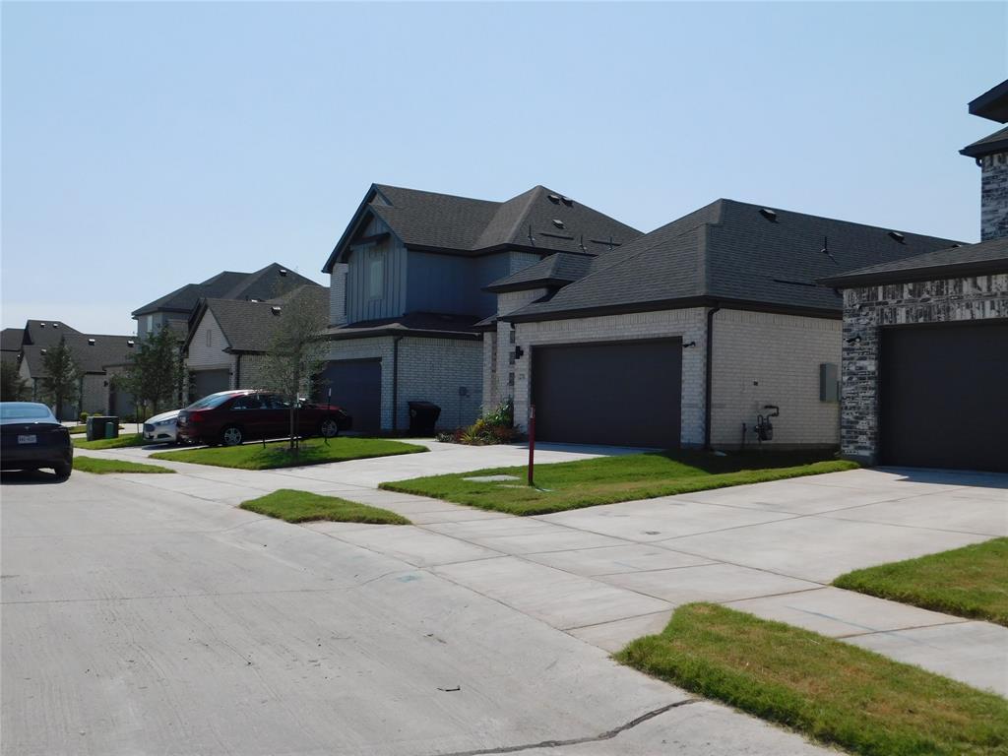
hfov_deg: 51.4
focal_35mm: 36
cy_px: 378
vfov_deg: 39.7
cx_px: 504
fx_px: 1048
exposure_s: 1/800
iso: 125
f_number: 7
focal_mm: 6.3
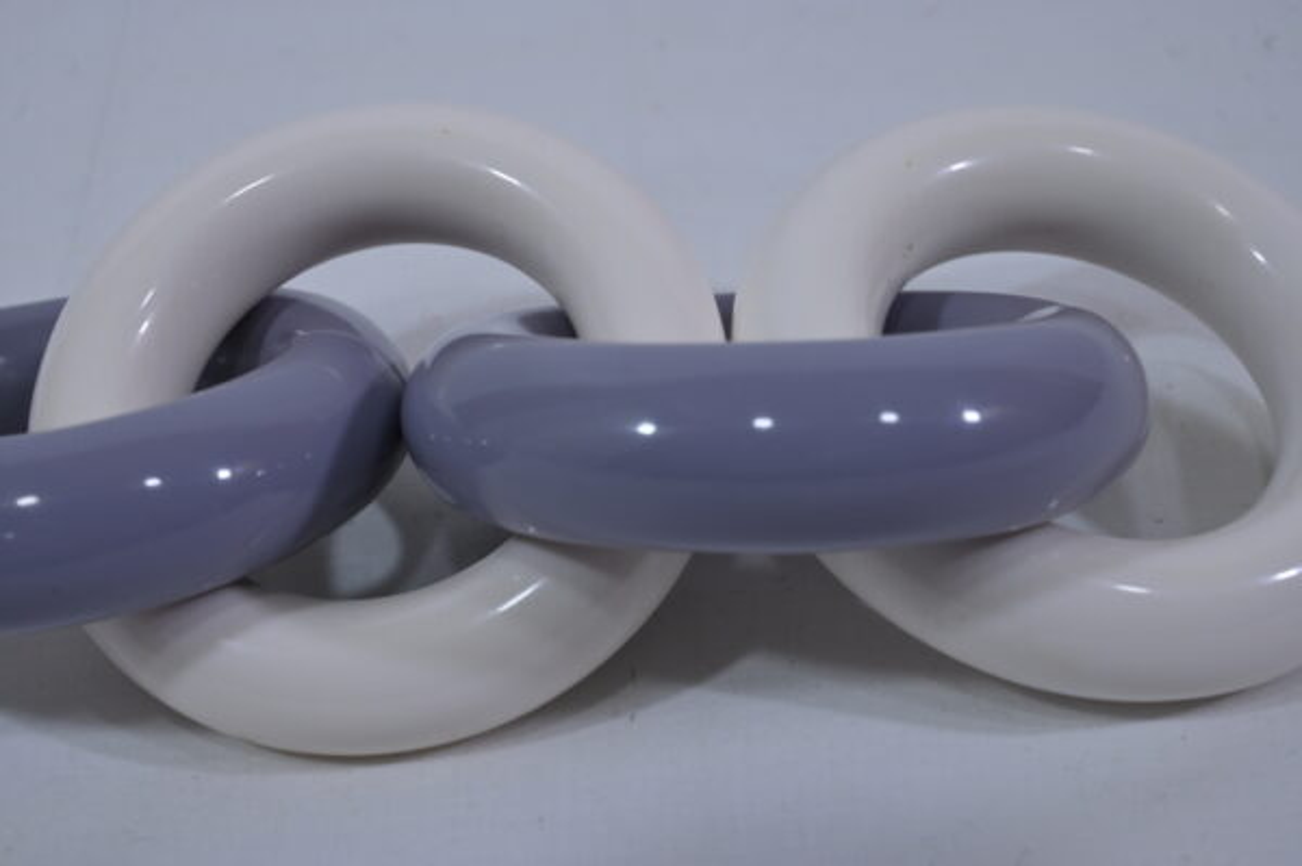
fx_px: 1879
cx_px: 651
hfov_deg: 38.2
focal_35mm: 52
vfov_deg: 25.9
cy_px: 433
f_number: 10
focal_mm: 52
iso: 640
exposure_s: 1/125
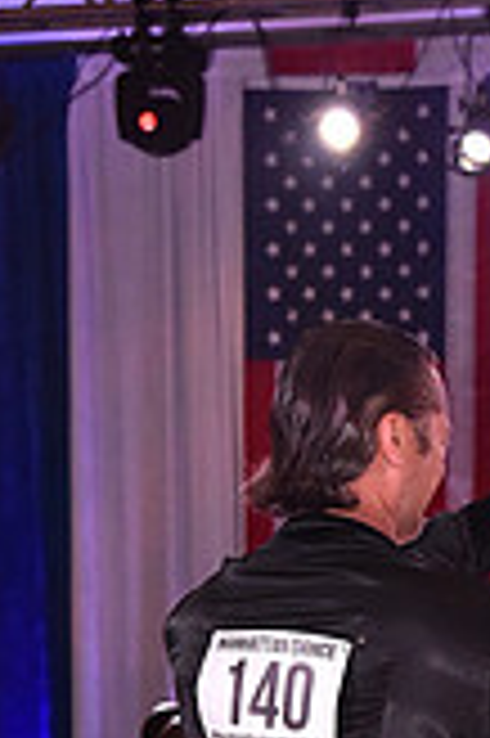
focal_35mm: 230
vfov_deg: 8.7
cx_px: 641
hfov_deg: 5.9
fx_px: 4705
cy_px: 1156
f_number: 7.1
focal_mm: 65
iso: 2500
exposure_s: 1/320
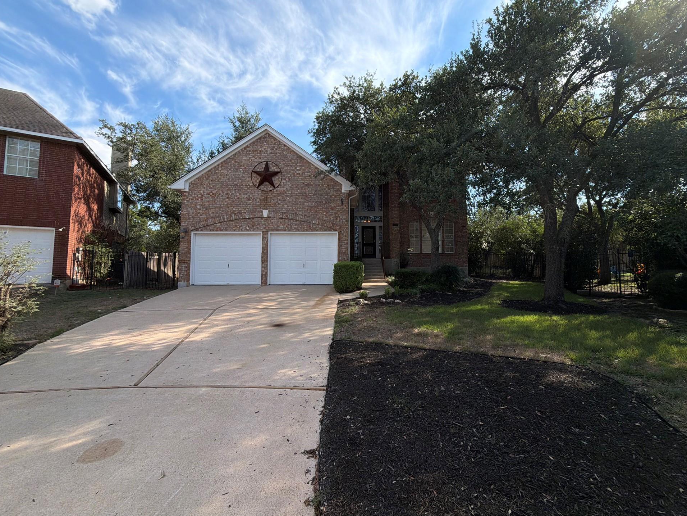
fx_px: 298
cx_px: 365
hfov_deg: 98.0
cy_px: 254
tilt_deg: +2.4
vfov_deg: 81.8
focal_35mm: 15
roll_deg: +0.8
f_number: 2.2
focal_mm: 2.22
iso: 20
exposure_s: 1/789
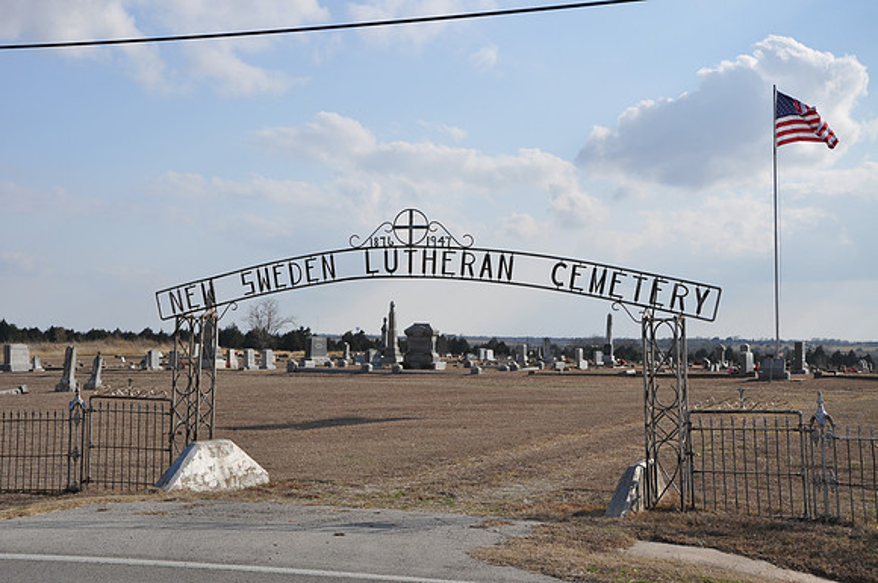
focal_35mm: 52
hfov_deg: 37.9
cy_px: 292
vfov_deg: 25.7
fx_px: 1279
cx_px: 439
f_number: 9
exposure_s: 1/320
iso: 200
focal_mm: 35
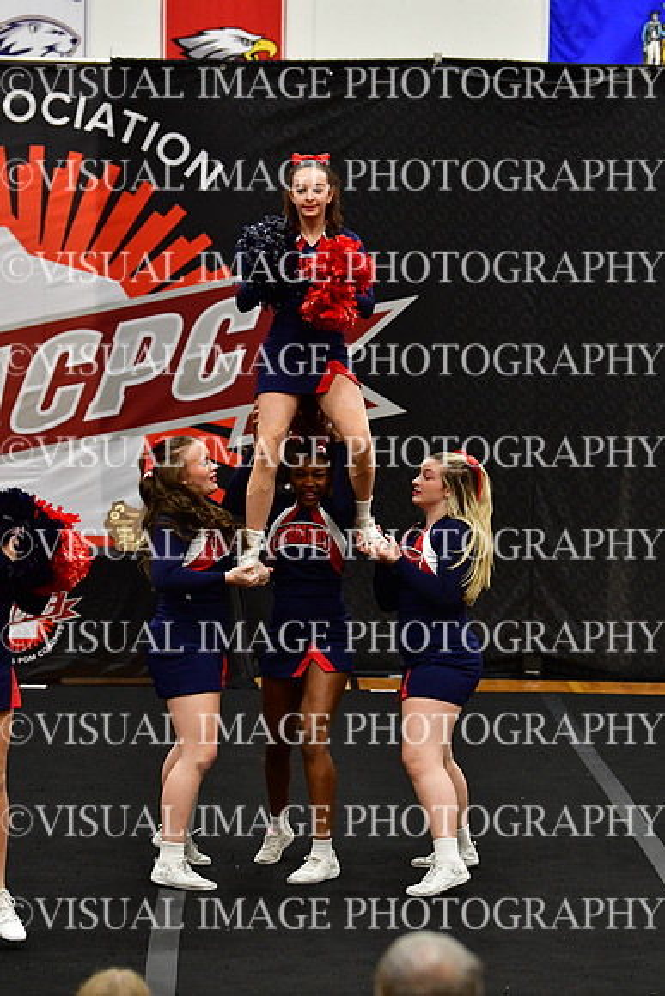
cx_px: 332
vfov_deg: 12.4
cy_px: 498
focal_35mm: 165
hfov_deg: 8.3
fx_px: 4569
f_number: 4
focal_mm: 110
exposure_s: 1/500
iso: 4000
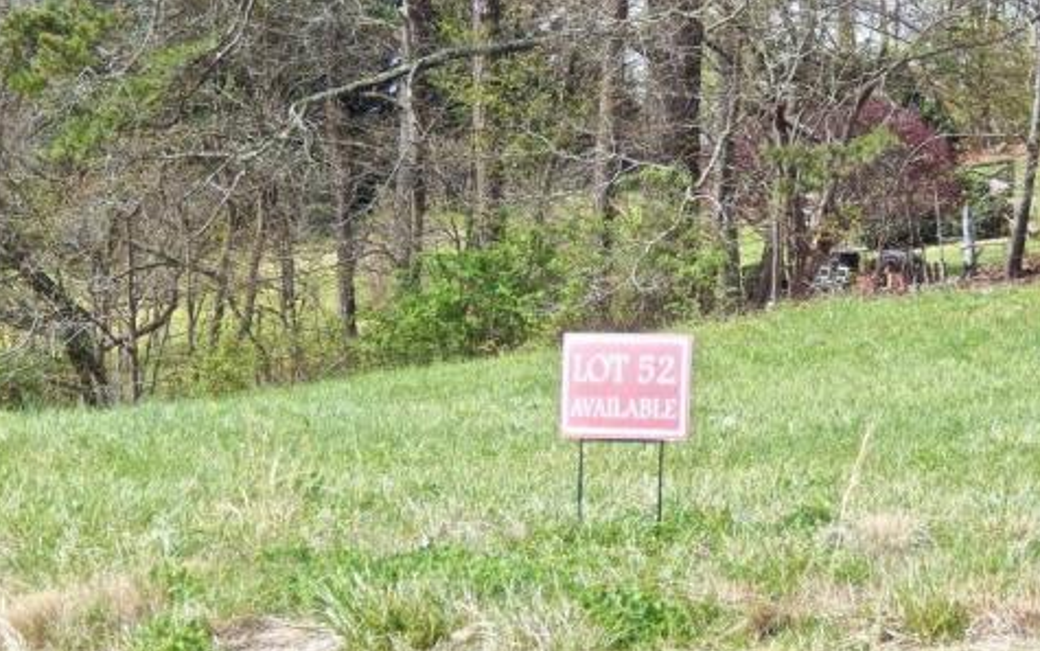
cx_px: 609
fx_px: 4847
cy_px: 333
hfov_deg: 12.2
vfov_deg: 7.7
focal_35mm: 171
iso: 125
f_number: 4.8
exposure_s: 1/200
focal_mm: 23.4
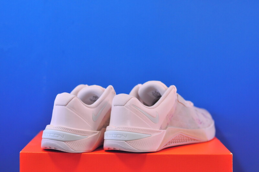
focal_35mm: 75
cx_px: 130
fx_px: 539
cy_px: 86
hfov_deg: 27.0
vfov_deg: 18.1
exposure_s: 1/320
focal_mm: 50
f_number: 2.5
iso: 250
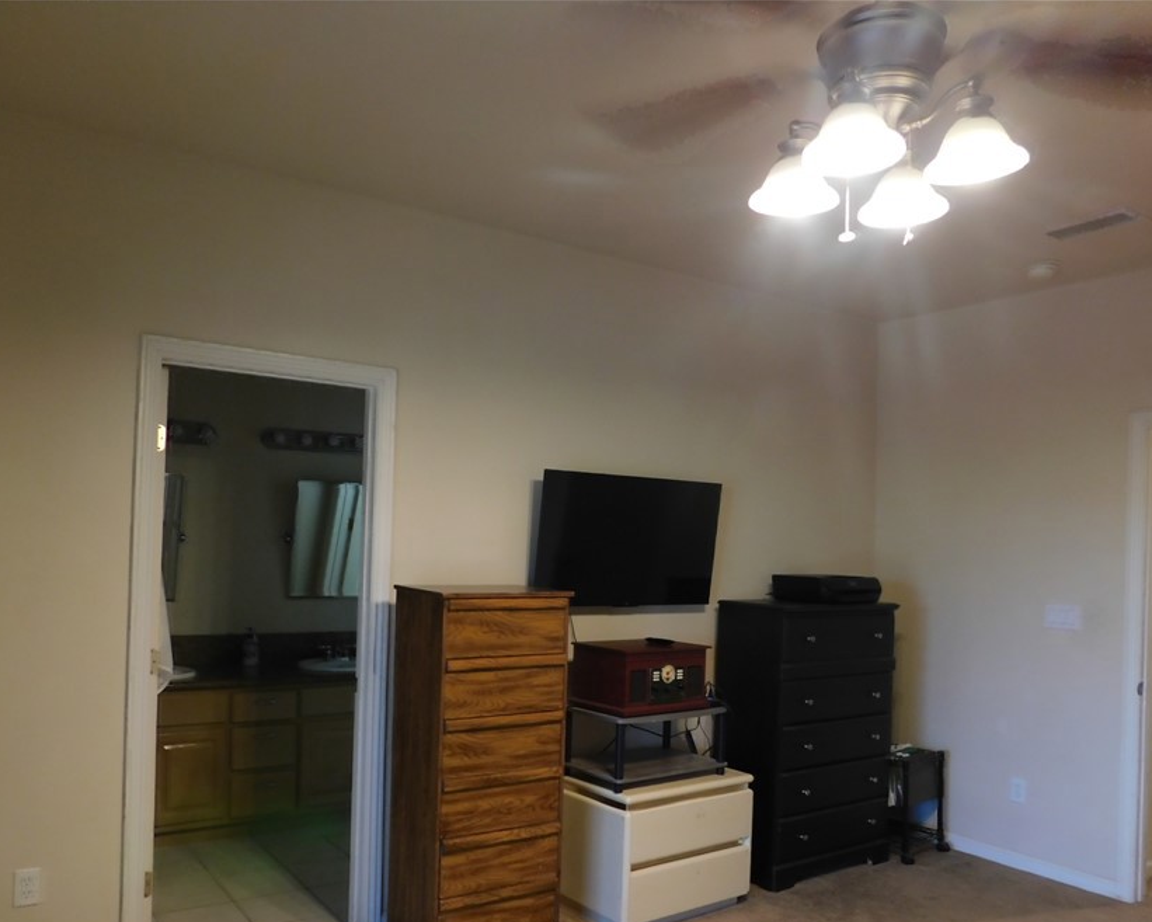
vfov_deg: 51.3
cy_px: 537
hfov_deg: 62.2
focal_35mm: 28
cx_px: 547
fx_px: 955
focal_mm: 4
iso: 400
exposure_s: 1/25
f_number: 3
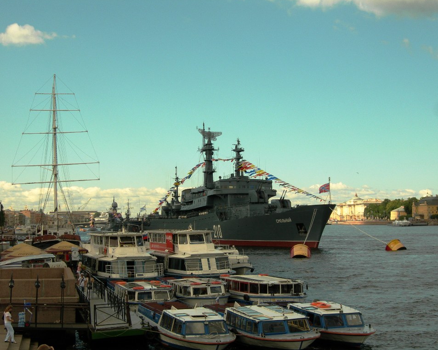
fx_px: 829
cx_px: 221
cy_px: 174
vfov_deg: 23.8
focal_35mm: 64
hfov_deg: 29.6
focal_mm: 12.7
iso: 50
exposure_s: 1/346
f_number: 5.9
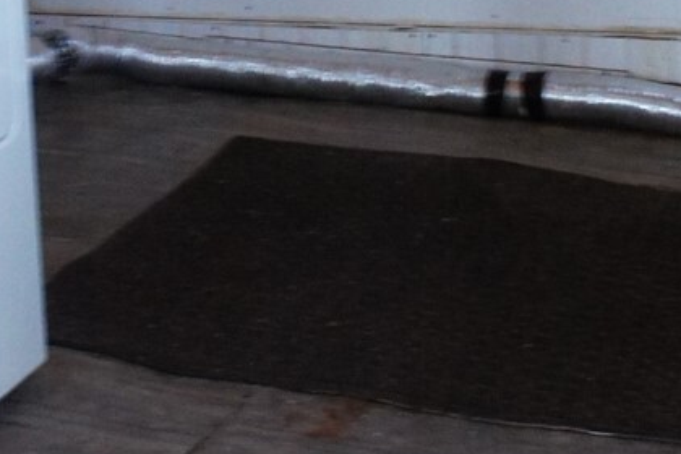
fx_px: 2062
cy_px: -94
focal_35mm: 109
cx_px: 324
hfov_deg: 18.8
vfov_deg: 12.3
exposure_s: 1/25
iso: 1600
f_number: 6.3
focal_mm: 18
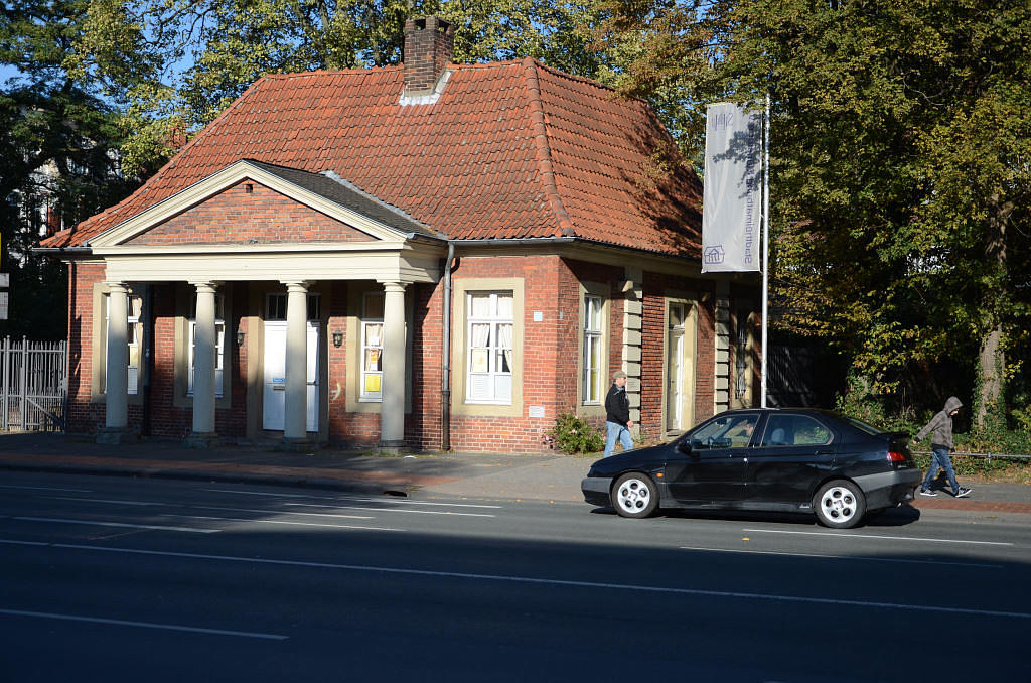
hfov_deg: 35.1
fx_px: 1629
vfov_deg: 23.7
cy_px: 342
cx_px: 516
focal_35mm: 57
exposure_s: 1/2500
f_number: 5
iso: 400
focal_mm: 38
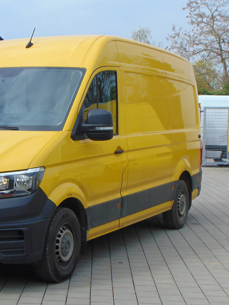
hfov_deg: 19.7
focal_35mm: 74
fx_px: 653
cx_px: 47
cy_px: 159
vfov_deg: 26.3
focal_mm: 9
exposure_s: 1/200
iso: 100
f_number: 9
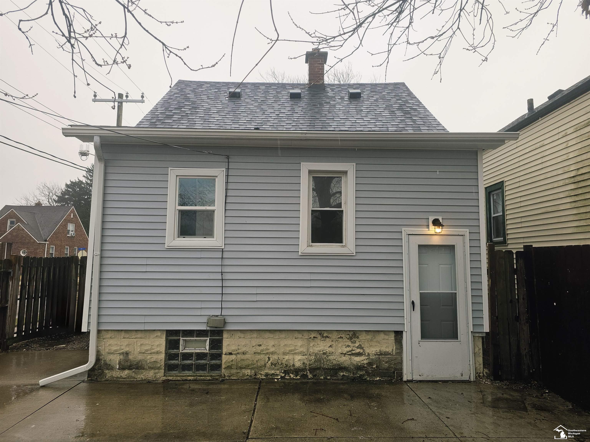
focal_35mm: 23
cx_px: 295
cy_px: 221
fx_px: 392
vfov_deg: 58.9
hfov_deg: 73.9
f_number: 1.7
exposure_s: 1/207
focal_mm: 6.3
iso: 25
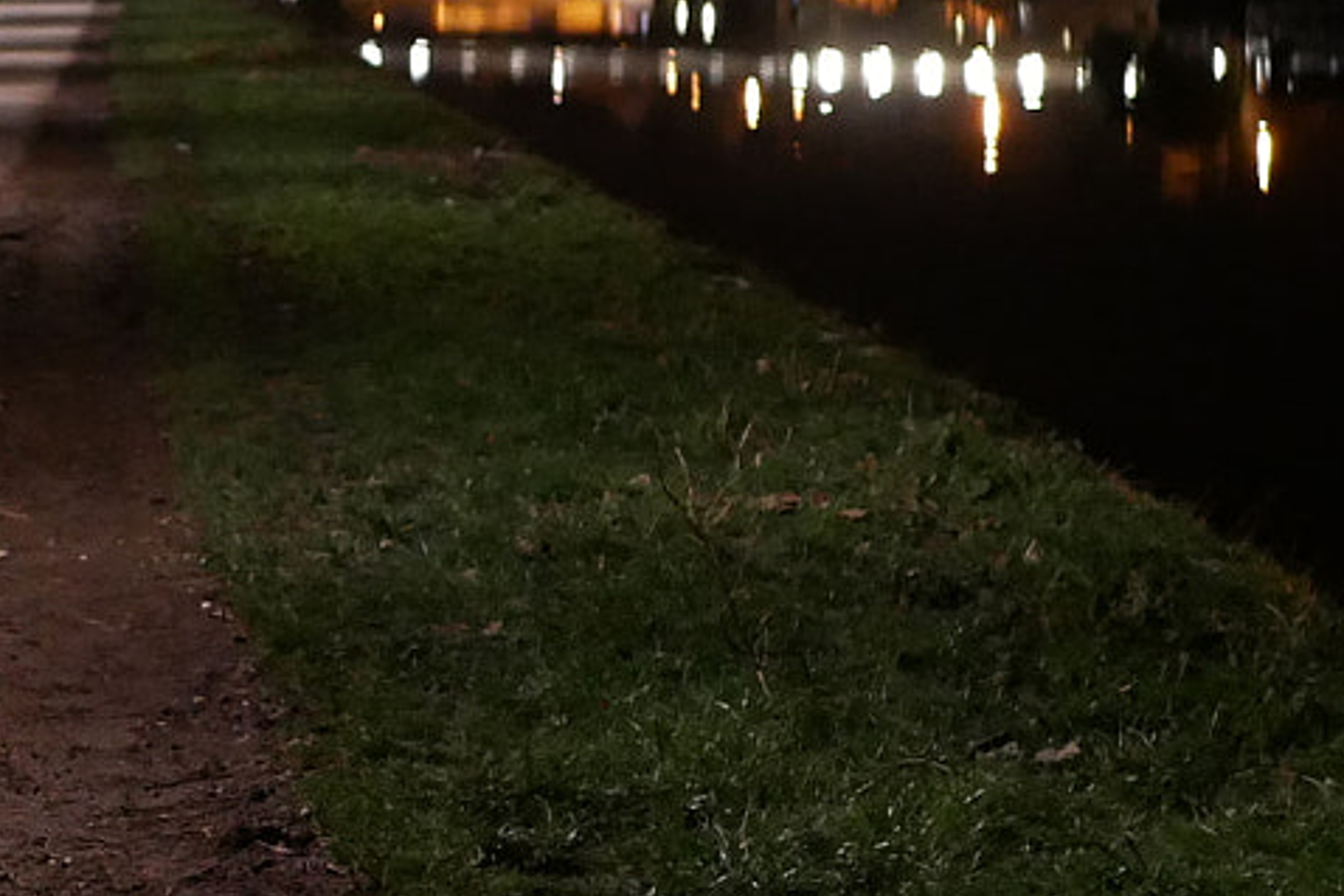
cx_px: 104
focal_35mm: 174
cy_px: 270
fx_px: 6498
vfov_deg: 7.9
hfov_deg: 11.7
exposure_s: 1/30
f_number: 1.7
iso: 1600
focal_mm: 25
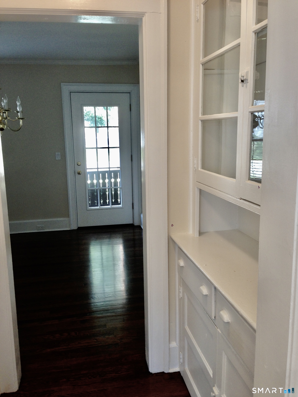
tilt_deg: -9.6
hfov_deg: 42.9
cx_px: 149
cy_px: 198
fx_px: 379
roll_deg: +0.6
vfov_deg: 55.4
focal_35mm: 33
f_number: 2.4
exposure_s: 1/20
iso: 64
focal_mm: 4.12
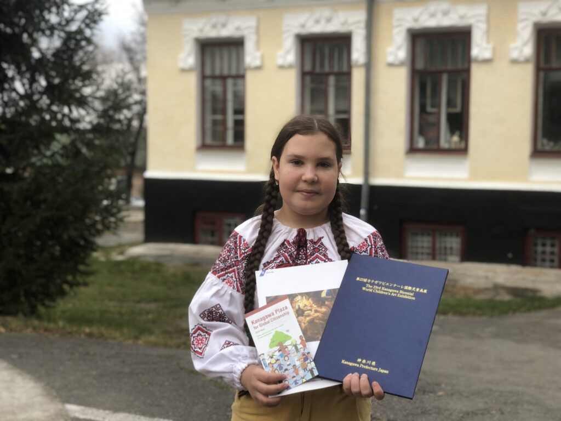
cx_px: 280
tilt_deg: -4.7
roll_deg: +0.1
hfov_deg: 36.8
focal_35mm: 52
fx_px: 843
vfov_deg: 28.0
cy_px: 210
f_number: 2.4
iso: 25
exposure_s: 1/120
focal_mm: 6
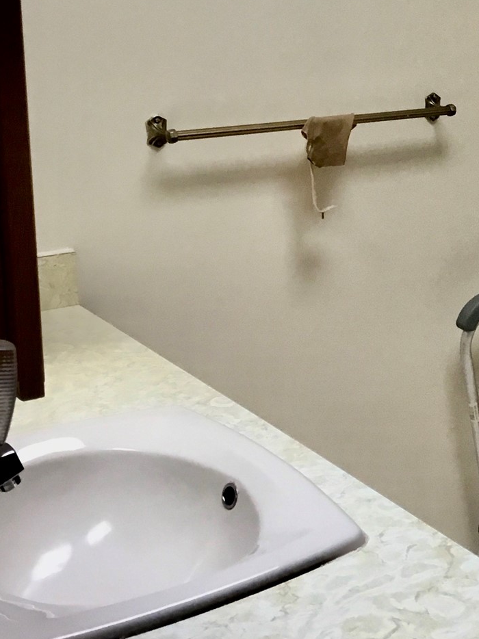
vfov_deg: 28.3
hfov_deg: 20.7
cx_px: 513
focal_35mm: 68
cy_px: 187
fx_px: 1255
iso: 64
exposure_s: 1/30
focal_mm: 3.3
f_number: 2.4
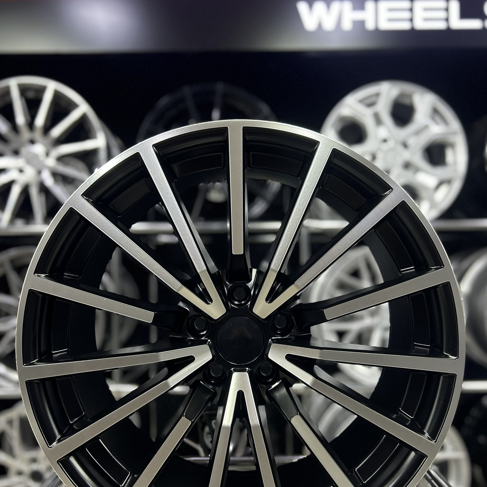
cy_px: 271
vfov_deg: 52.4
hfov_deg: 52.5
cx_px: 245
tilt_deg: -0.7
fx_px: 493
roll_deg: +0.7
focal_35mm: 31
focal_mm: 5.7
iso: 100
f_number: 1.5
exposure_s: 1/100
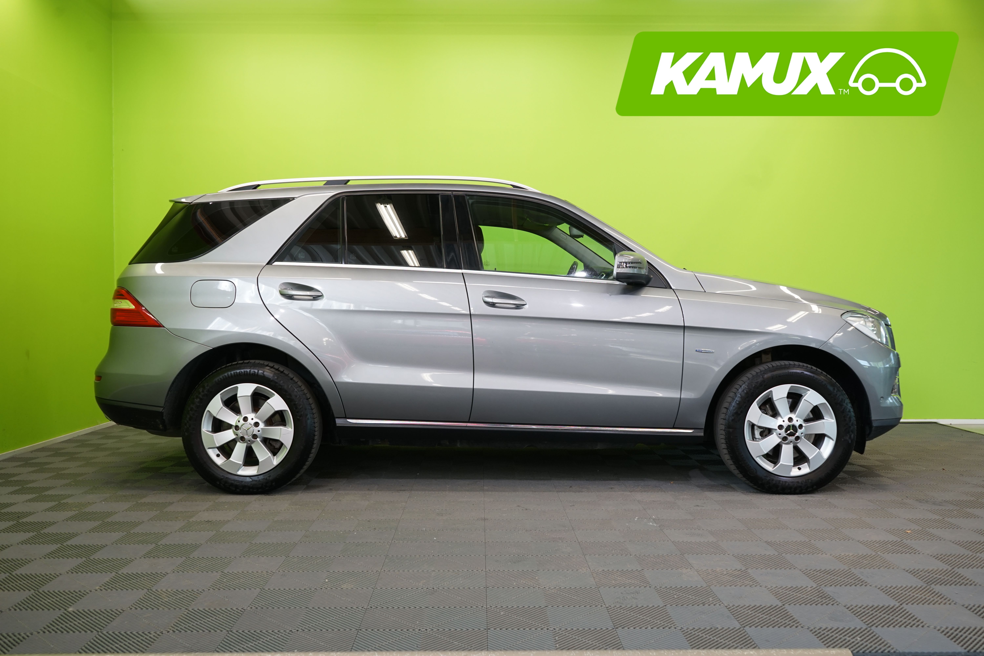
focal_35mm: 31
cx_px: 492
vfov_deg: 42.3
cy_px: 328
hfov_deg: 60.3
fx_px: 847
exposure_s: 1/30
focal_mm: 31
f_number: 6.3
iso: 500
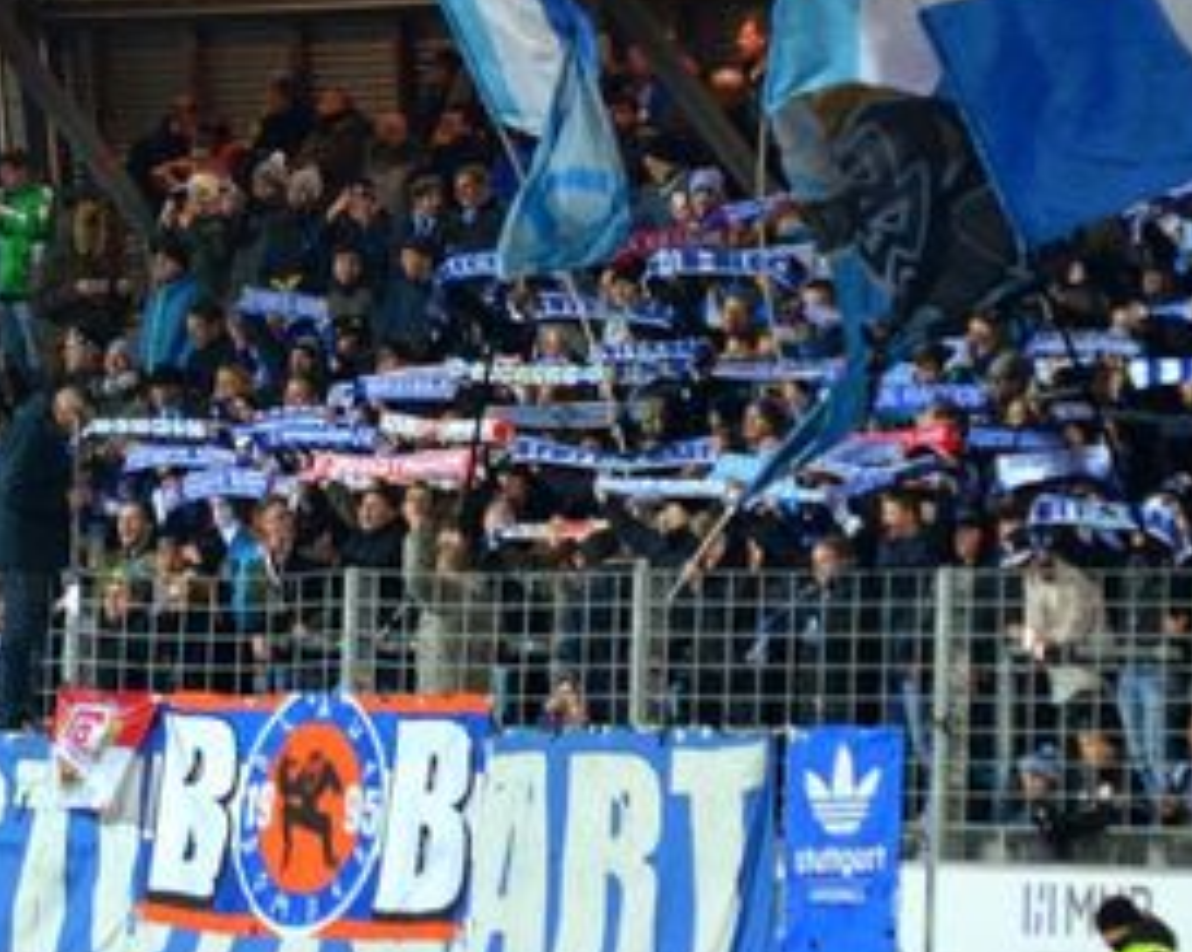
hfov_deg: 4.9
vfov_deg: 3.9
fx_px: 13995
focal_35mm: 397
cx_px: 1092
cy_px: 345
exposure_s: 1/500
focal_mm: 135
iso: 1600
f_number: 2.8
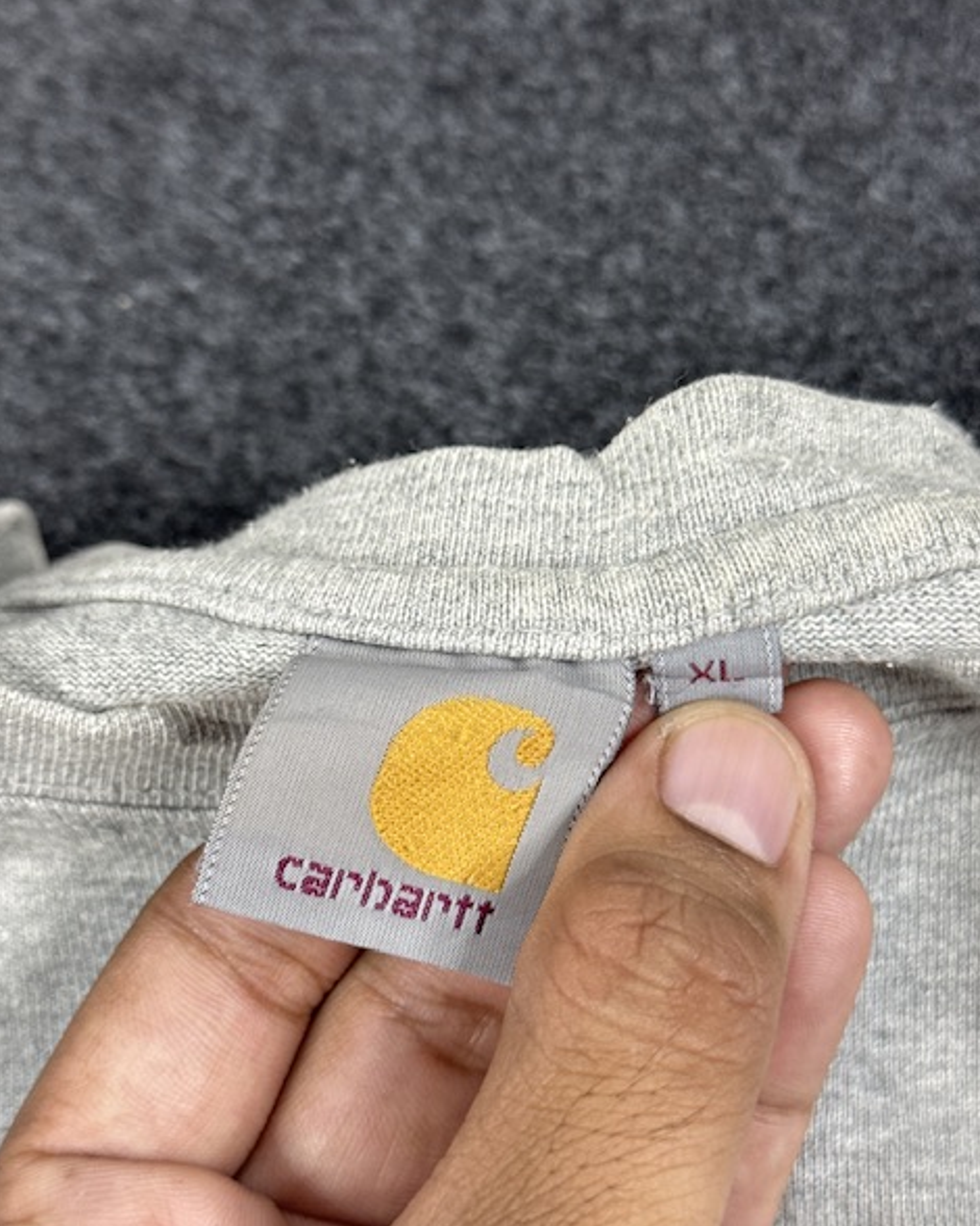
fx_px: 1850
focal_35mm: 51
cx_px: 488
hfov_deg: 29.7
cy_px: 609
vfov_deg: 36.7
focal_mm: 6.76
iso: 80
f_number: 1.78
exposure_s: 1/50
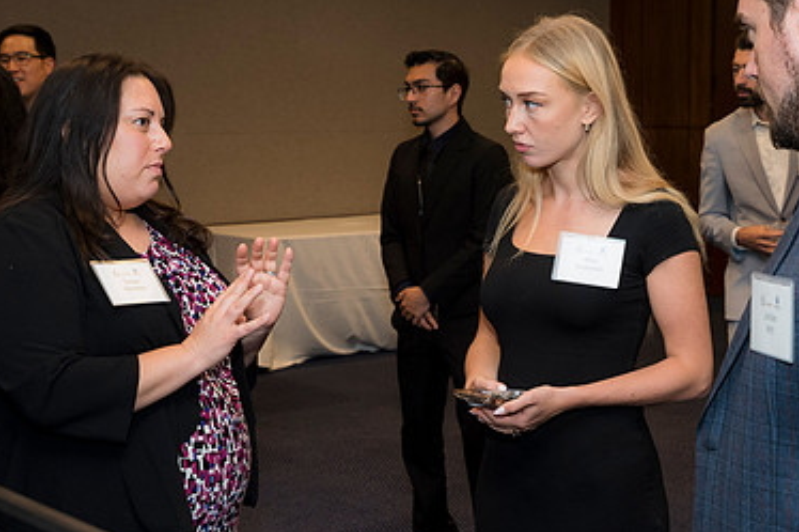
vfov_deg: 23.0
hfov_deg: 33.9
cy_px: 290
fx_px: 1309
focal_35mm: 59
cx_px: 470
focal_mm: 38
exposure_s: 1/125
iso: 800
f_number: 5
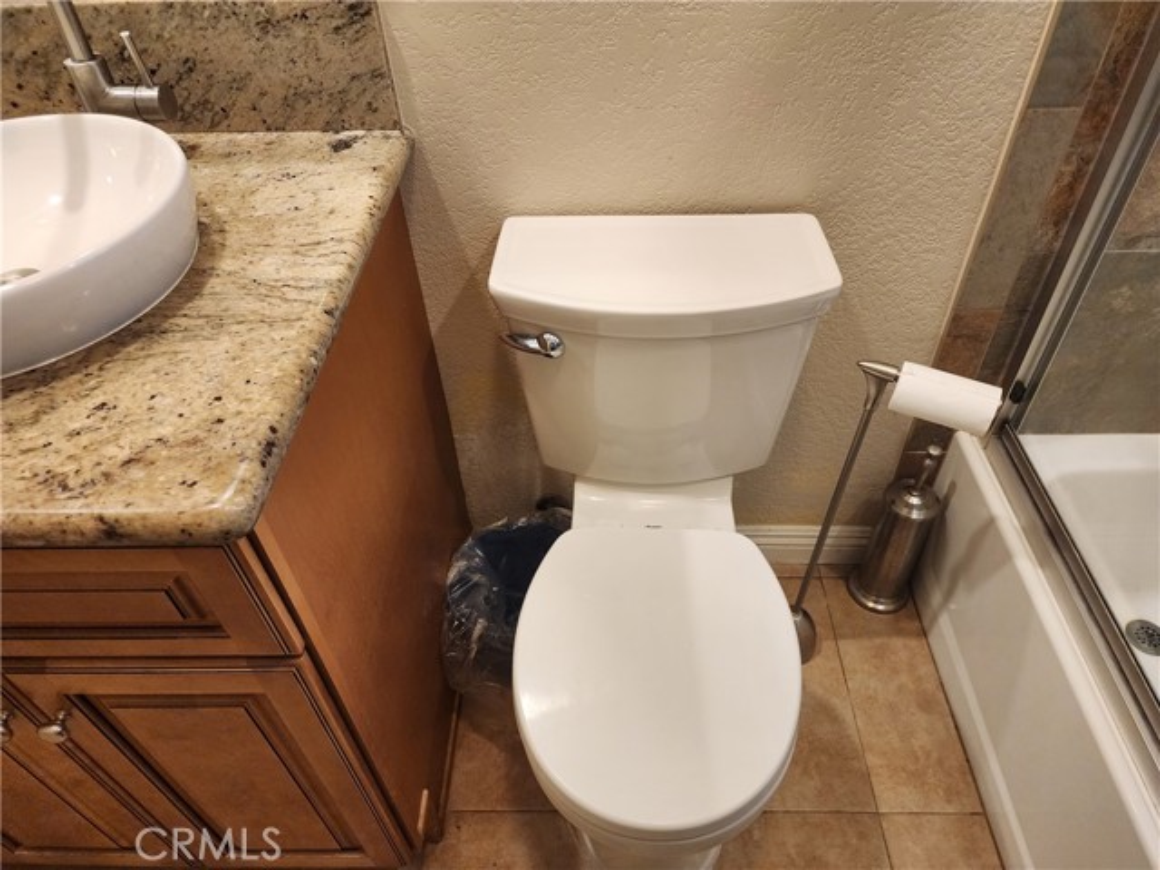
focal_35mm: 23
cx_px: 580
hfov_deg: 73.9
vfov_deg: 58.9
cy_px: 435
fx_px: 771
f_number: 1.8
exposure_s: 1/120
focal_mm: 6.4
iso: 250
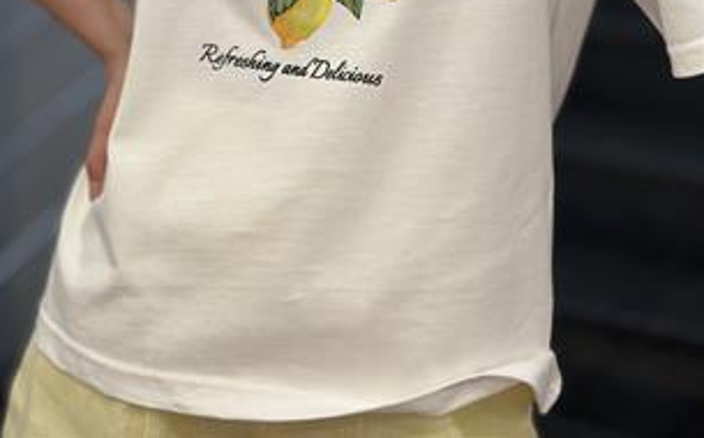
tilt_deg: -2.9
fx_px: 1323
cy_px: -33
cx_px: 351
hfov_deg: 29.8
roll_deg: -0.7
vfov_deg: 18.2
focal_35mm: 69
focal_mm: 6.86
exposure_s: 1/50
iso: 100
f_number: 1.78
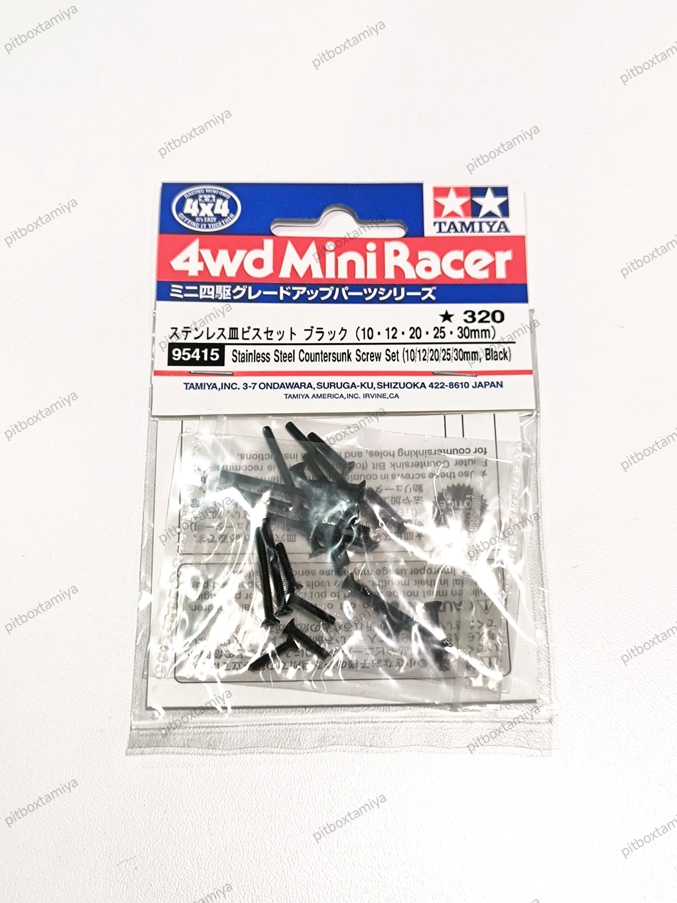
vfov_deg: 38.2
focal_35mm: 50
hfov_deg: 29.1
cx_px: 338
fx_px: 1304
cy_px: 452
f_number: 1.9
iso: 250
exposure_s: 1/101
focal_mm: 6.92
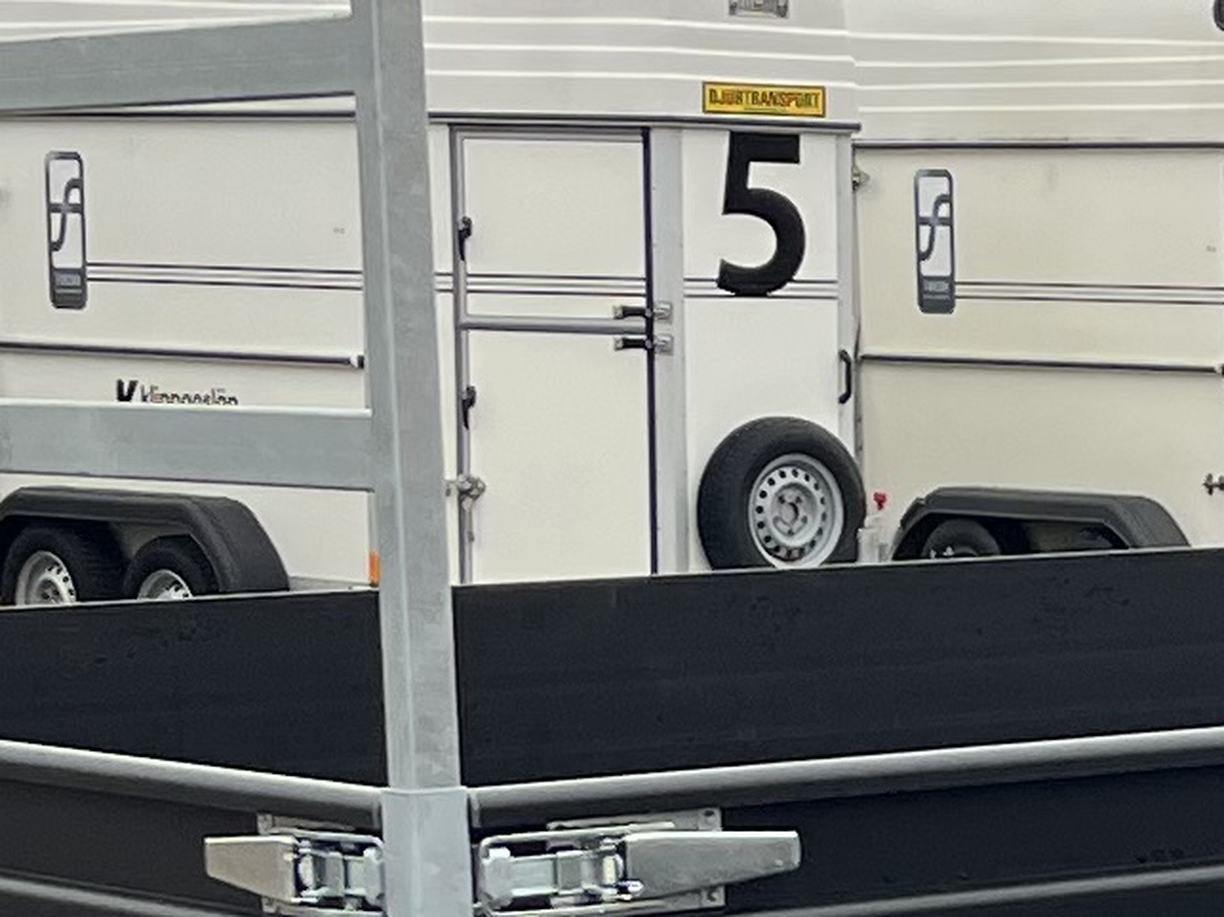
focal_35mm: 163
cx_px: 1765
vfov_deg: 9.0
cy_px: 1181
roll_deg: +0.4
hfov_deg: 11.7
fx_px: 5763
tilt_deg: -13.1
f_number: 1.6
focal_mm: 5.1
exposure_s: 1/273
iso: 40
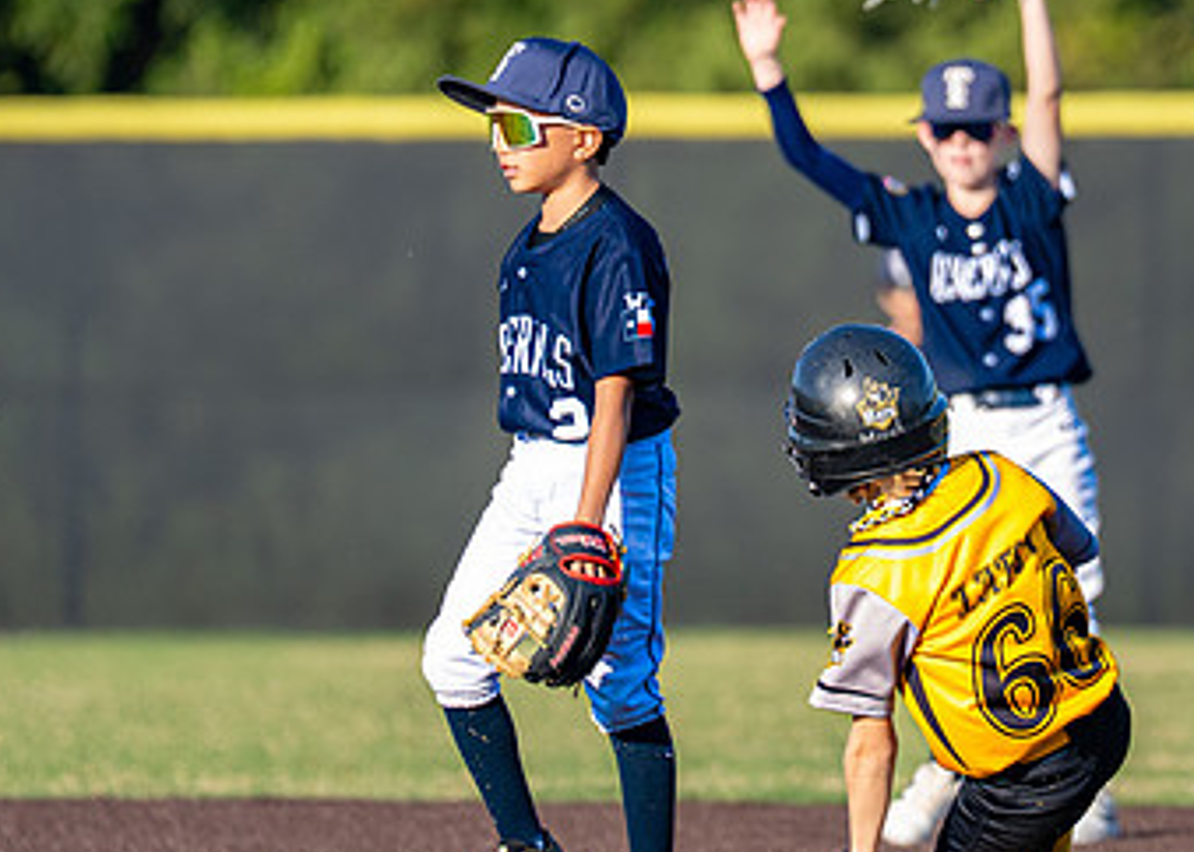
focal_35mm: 588
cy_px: 269
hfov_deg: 3.4
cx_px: 1071
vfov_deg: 2.4
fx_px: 19935
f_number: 2.8
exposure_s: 1/3200
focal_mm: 200
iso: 320
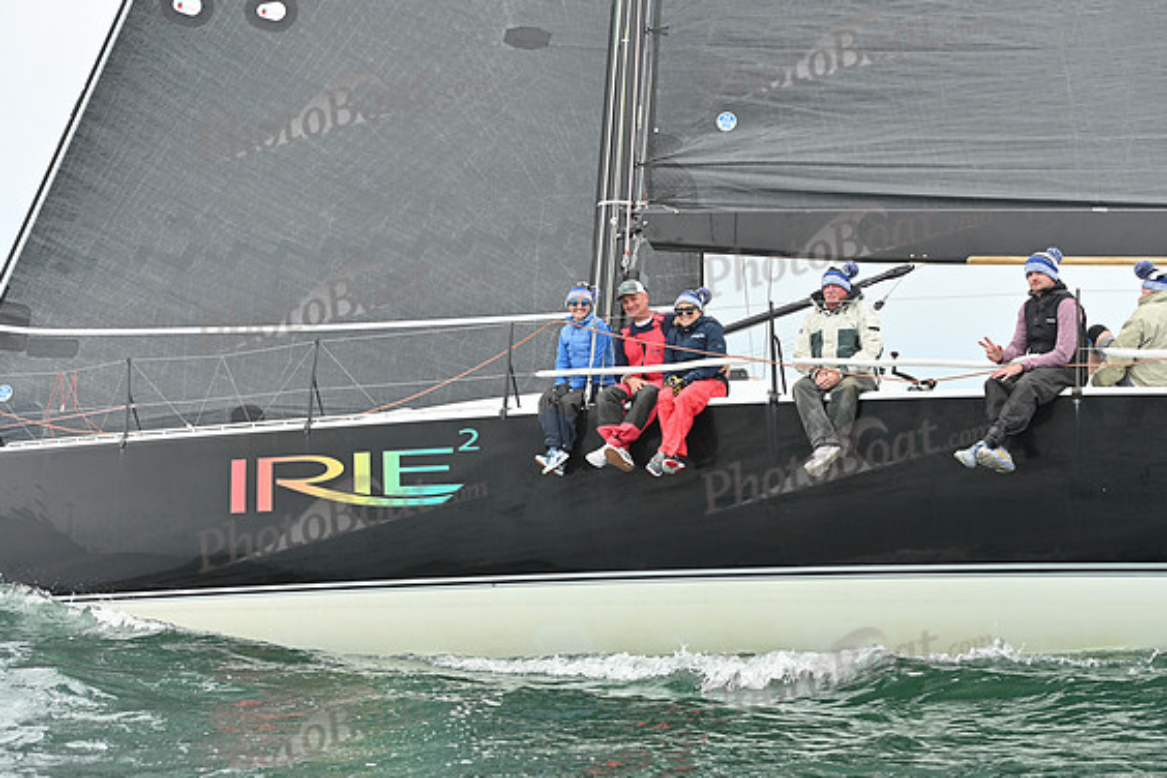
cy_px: 382
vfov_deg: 18.9
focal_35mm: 72
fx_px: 2334
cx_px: 596
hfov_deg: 28.1
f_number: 4.5
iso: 320
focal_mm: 70
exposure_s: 1/1250
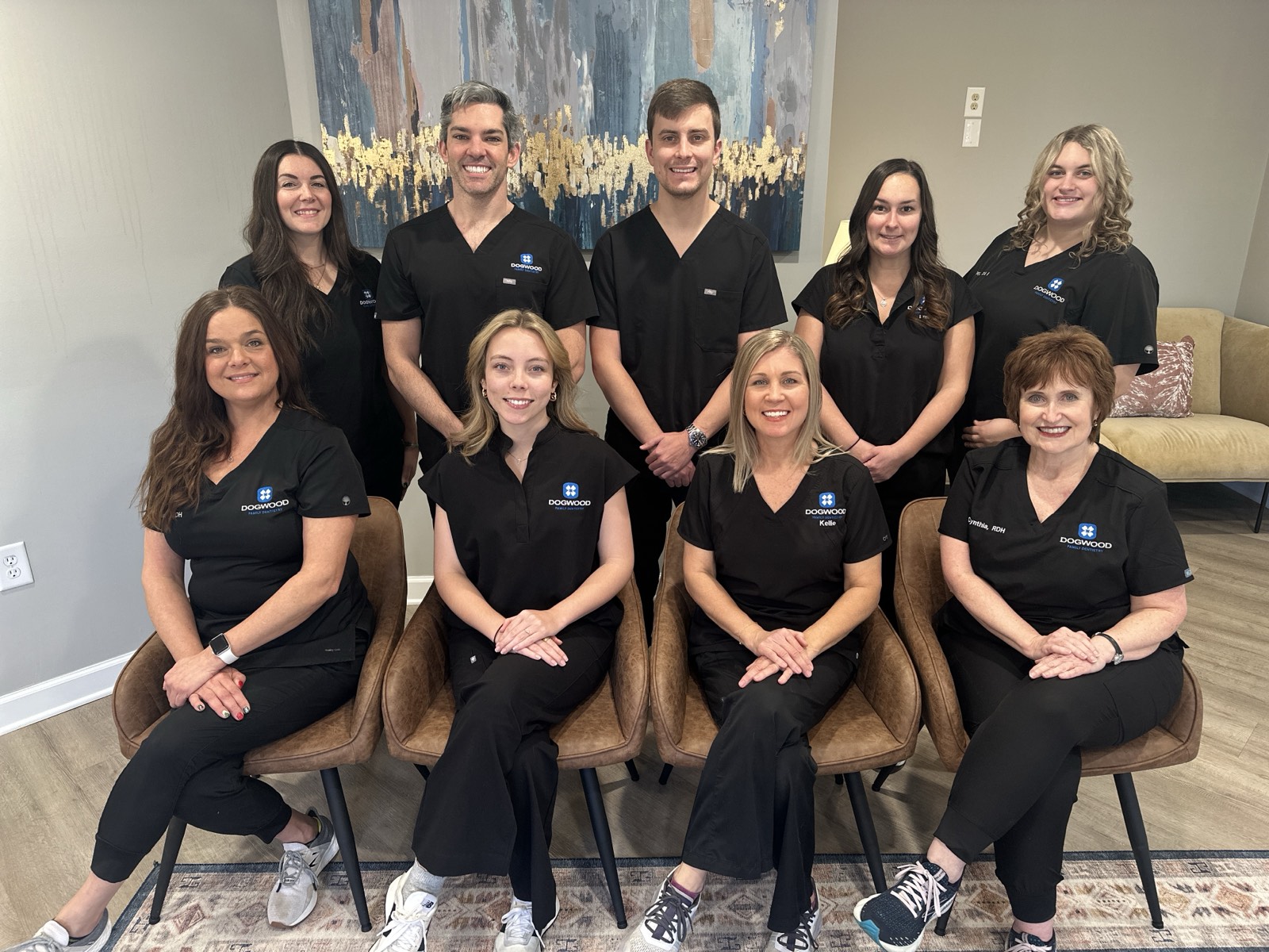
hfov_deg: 71.6
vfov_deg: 56.8
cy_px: 476
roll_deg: +0.0
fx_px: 880
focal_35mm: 24
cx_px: 634
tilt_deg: -19.2
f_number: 1.78
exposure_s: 1/60
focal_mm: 6.86
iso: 125
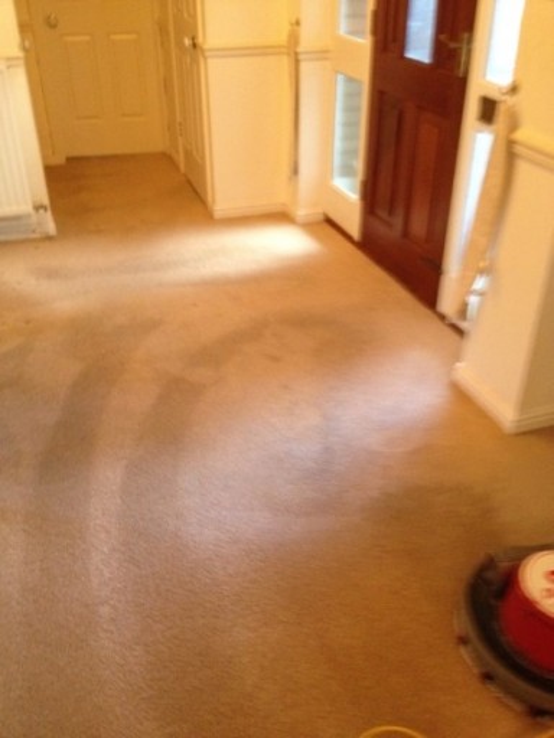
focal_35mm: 35
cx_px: 277
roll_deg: +1.4
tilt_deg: -34.1
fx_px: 747
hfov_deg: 40.7
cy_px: 369
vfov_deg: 52.6
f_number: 2.4
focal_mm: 4.28
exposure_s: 1/20
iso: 250
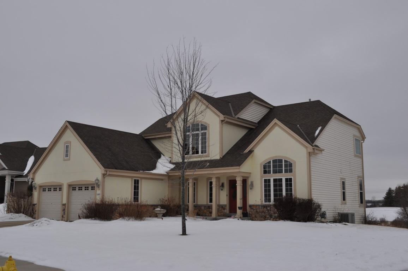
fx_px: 441
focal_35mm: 39
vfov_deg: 34.1
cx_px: 204
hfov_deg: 49.6
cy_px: 136
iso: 200
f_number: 10
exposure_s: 1/400
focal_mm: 26
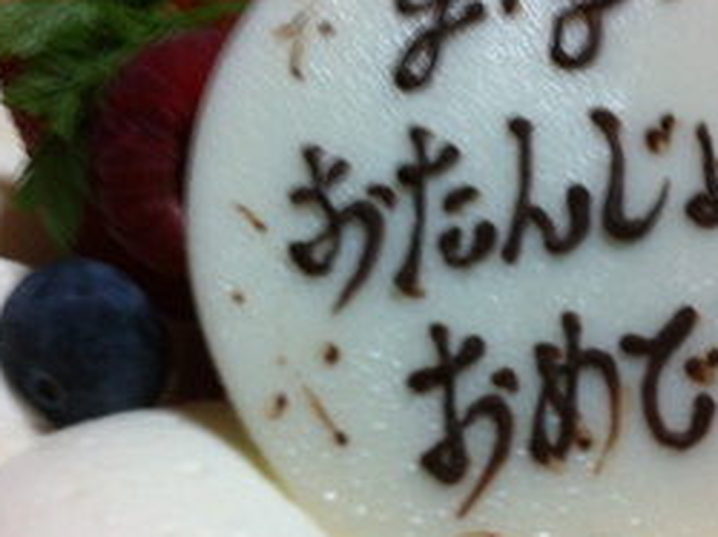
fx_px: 1451
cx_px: 454
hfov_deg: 27.7
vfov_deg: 21.0
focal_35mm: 70
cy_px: 234
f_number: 2.8
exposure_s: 1/15
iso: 100
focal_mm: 3.85
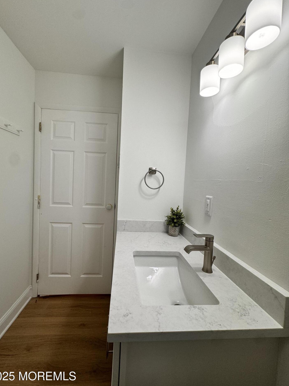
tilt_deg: -3.3
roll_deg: -2.4
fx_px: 167
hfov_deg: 81.6
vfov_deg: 98.2
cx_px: 134
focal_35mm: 15
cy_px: 188
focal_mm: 2.22
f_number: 2.2
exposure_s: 1/120
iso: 64
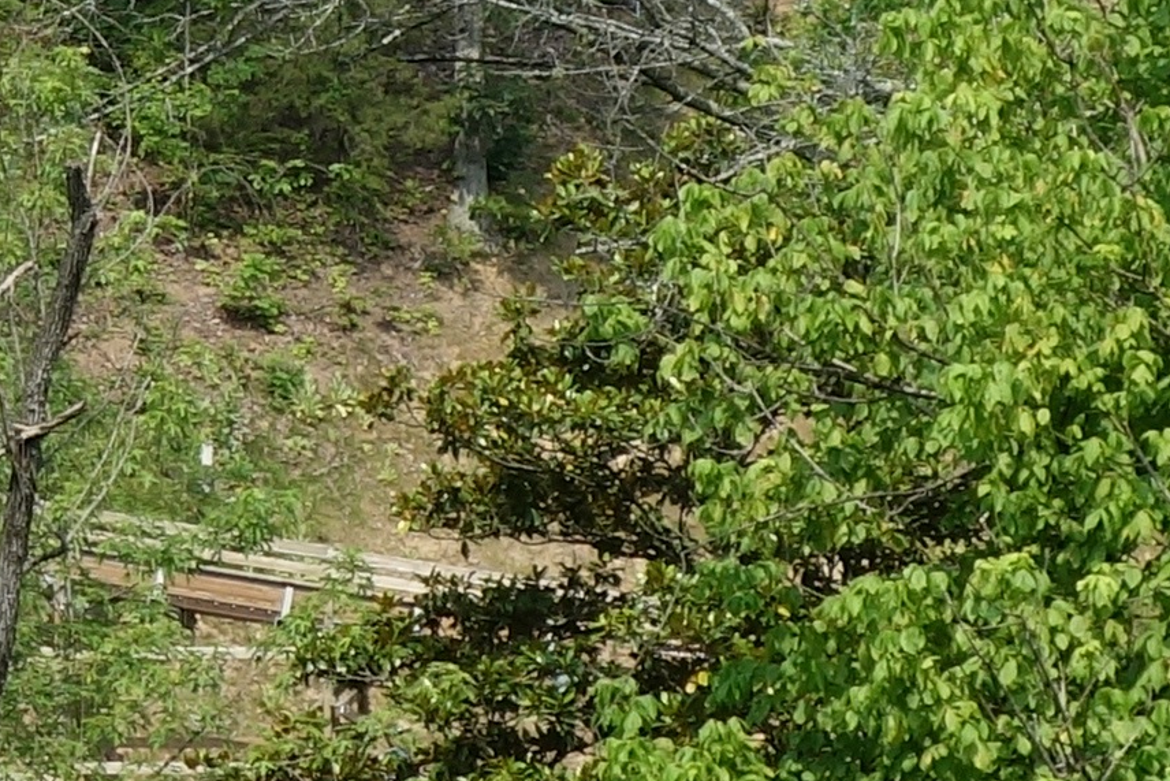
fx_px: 11636
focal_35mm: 358
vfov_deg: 3.8
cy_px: -491
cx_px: -817
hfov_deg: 5.7
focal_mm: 20.64
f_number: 5.6
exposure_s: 1/400
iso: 125
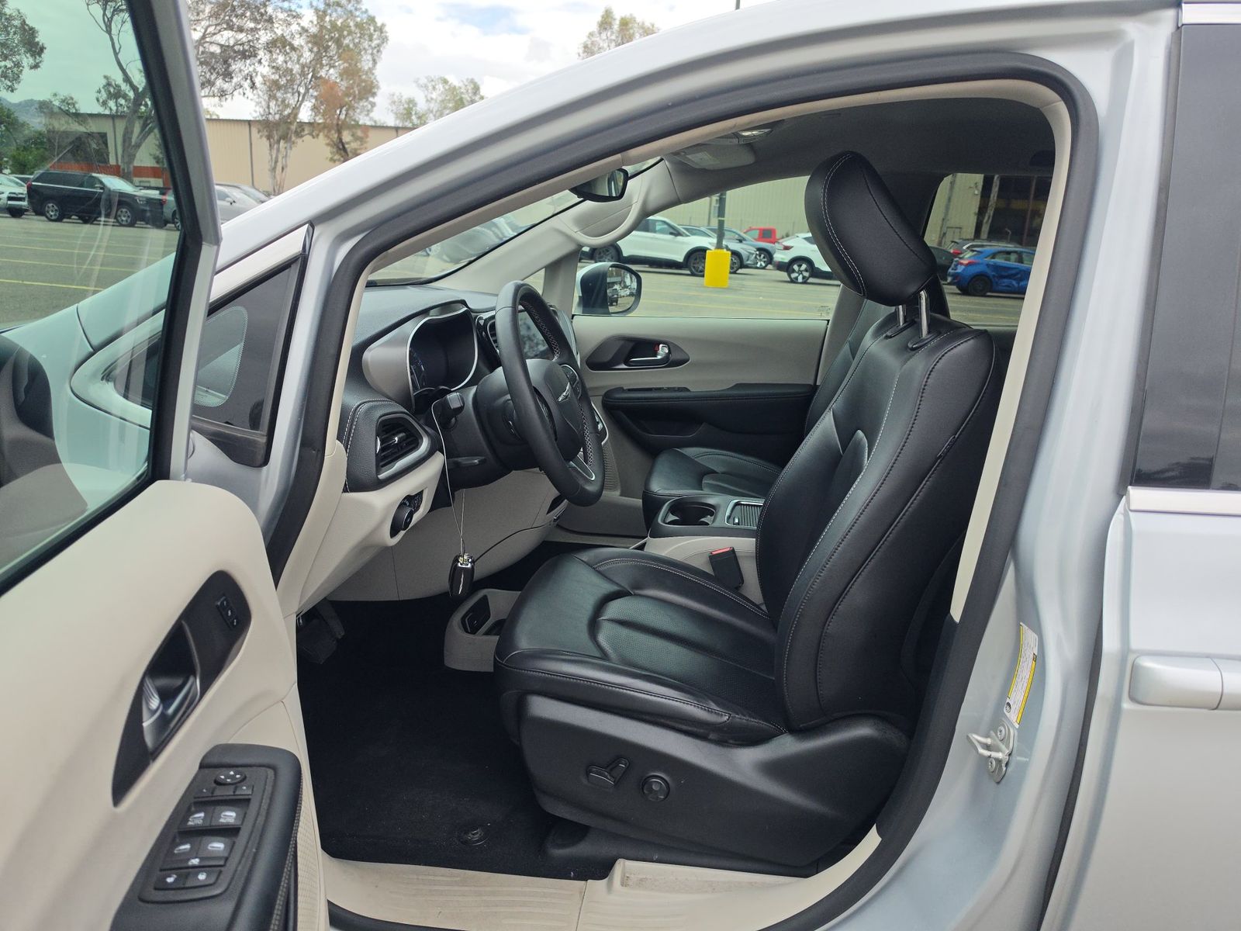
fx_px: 825
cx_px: 620
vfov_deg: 58.9
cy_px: 466
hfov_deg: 73.9
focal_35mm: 23
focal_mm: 6.5
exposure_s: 1/3151
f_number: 1.4
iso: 63
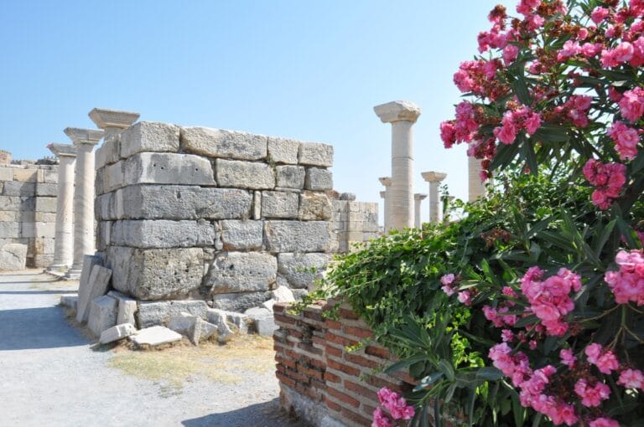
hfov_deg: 67.4
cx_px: 322
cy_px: 214
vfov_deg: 47.8
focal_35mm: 27
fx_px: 482
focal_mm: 18
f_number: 11
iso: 200
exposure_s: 1/125
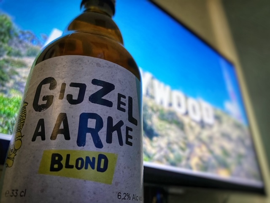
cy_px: 102
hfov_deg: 67.3
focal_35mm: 26
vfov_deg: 53.1
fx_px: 203
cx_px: 135
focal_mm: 4.25
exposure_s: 1/53
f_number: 1.8
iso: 500
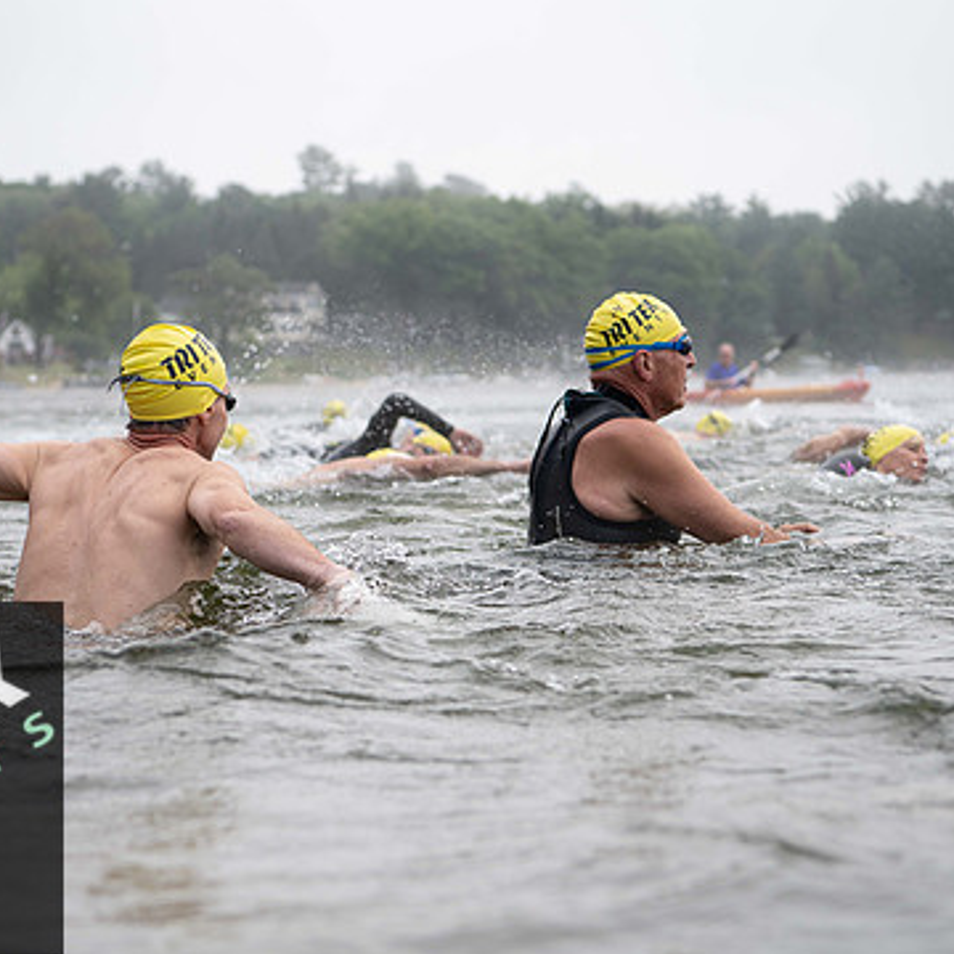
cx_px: 456
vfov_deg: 20.4
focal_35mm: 85
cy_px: 465
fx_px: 2650
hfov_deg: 20.4
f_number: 4
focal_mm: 62
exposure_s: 1/640
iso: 320
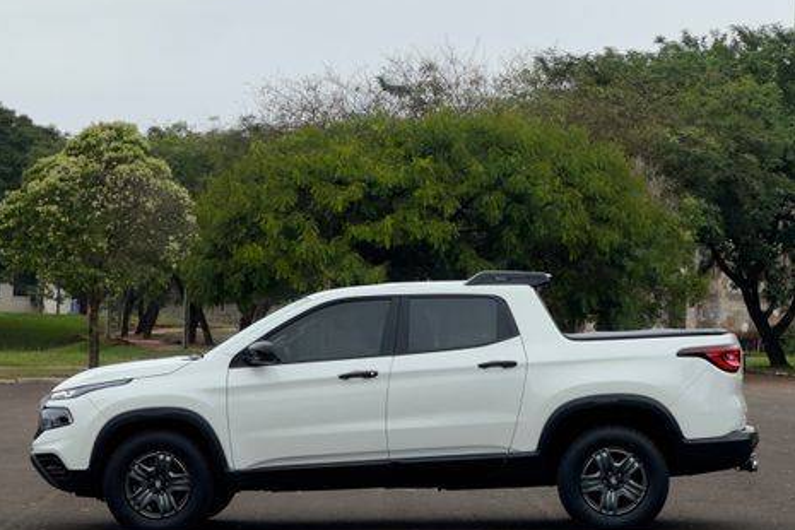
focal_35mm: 81
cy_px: 280
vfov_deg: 16.9
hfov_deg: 25.1
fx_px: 1789
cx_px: 397
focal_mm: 9
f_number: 2.8
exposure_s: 1/394
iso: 25
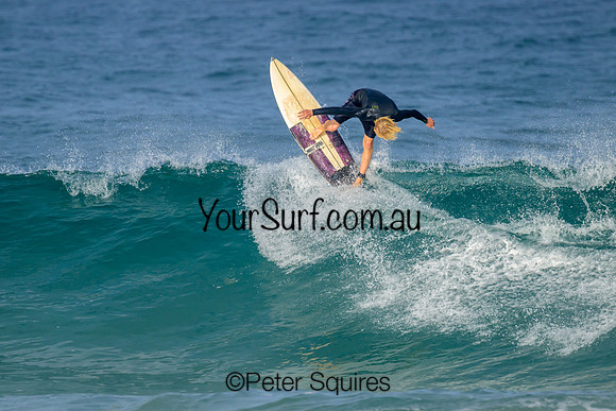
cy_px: 219
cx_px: 309
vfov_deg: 1.8
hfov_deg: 2.7
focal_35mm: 764
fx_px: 13071
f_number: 11
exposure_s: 1/1600
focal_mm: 700
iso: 800
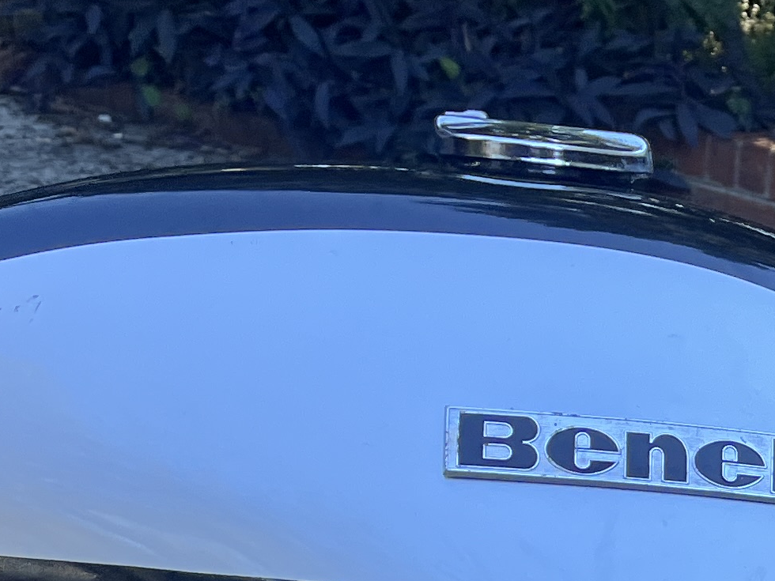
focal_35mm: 107
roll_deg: -1.7
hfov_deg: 16.7
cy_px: 1034
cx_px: 1166
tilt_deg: -22.0
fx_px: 2396
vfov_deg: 12.6
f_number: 1.6
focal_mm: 5.1
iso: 40
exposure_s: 1/152
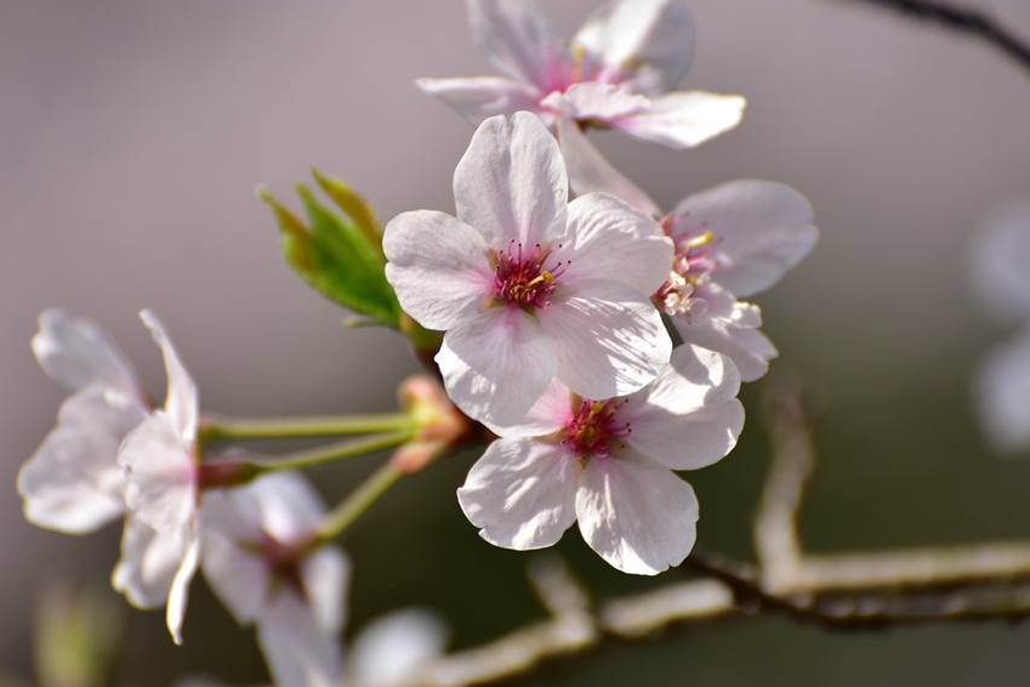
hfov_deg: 5.7
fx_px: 10356
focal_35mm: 362
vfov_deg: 3.8
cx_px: 503
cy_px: 285
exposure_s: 1/320
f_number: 5.6
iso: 200
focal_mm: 300
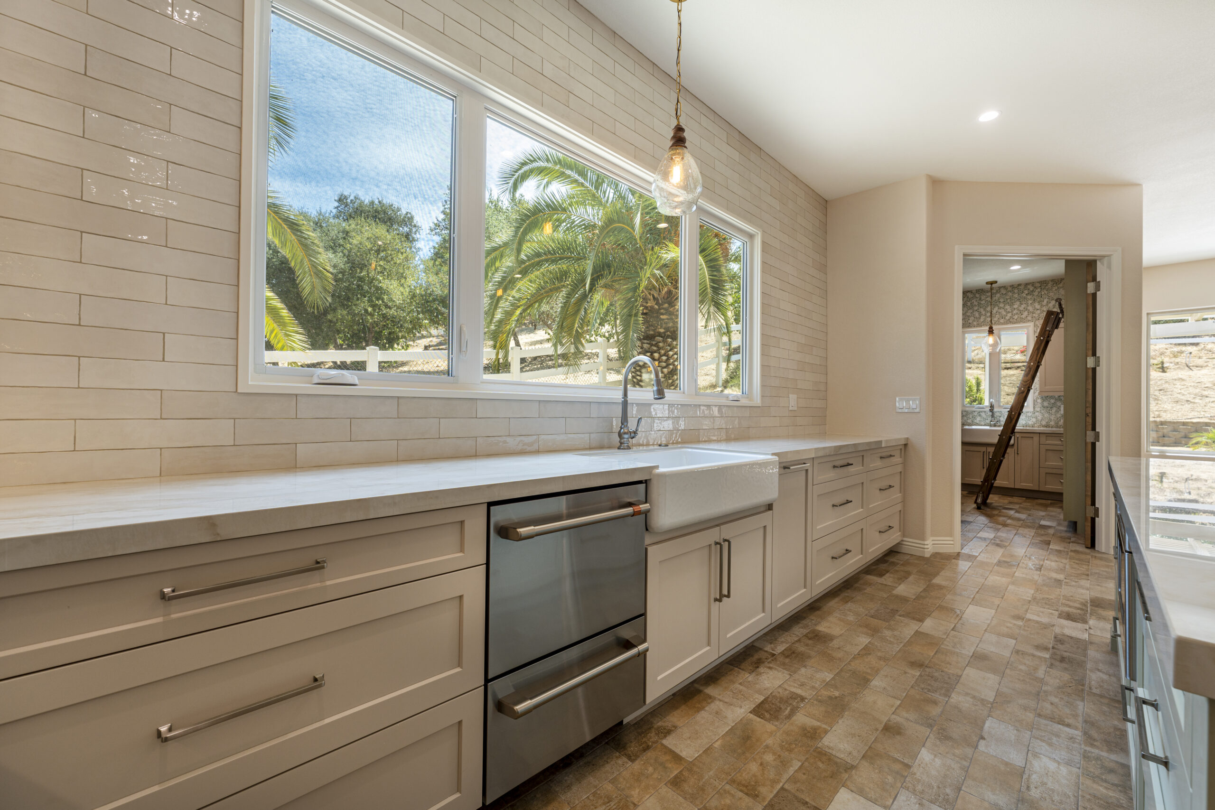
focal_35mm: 14
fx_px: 472
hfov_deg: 104.3
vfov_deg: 81.2
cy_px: 405
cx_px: 608
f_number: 8
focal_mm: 14
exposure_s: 1/13
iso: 100
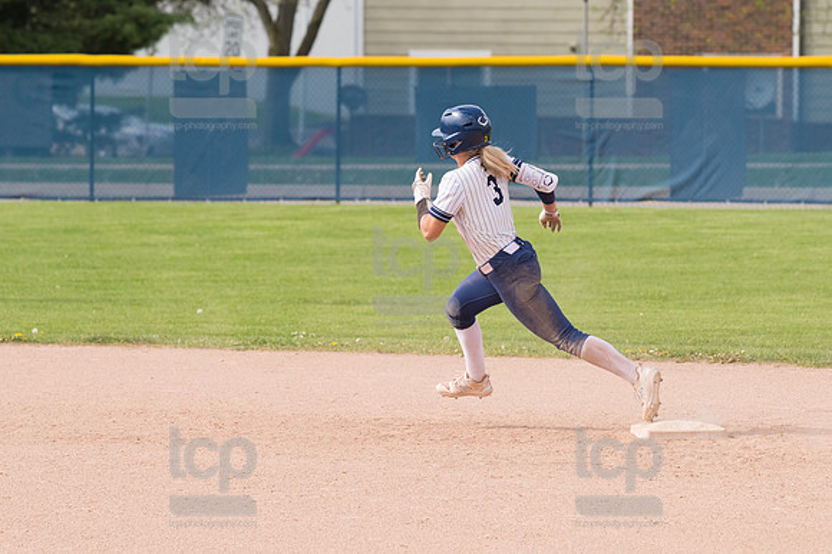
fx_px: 5705
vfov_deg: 5.6
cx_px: 416
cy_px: 277
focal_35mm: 247
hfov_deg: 8.3
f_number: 5.6
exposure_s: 1/1600
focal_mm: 165
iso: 400
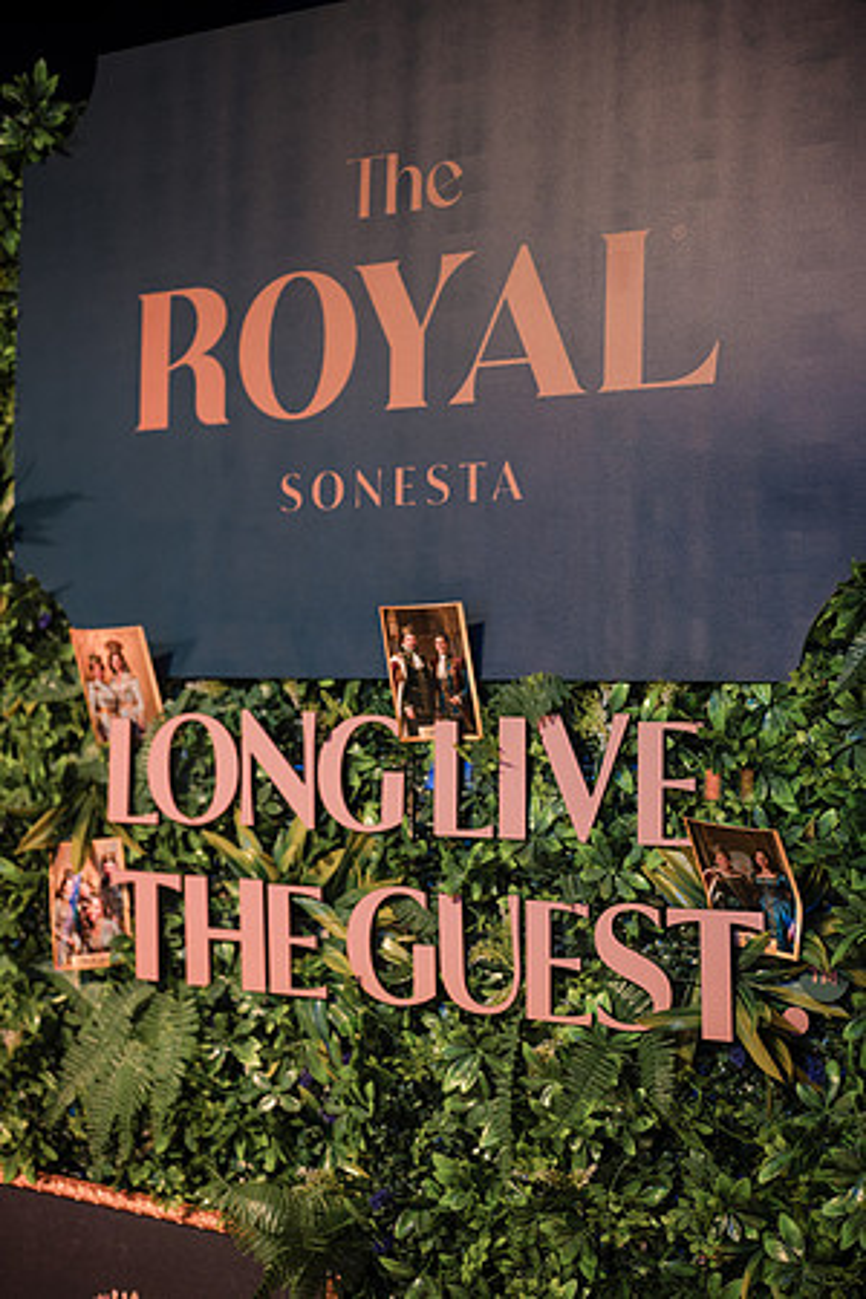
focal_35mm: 50
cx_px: 433
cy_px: 650
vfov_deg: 39.6
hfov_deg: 27.0
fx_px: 1804
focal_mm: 50
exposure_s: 1/60
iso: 400
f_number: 2.2
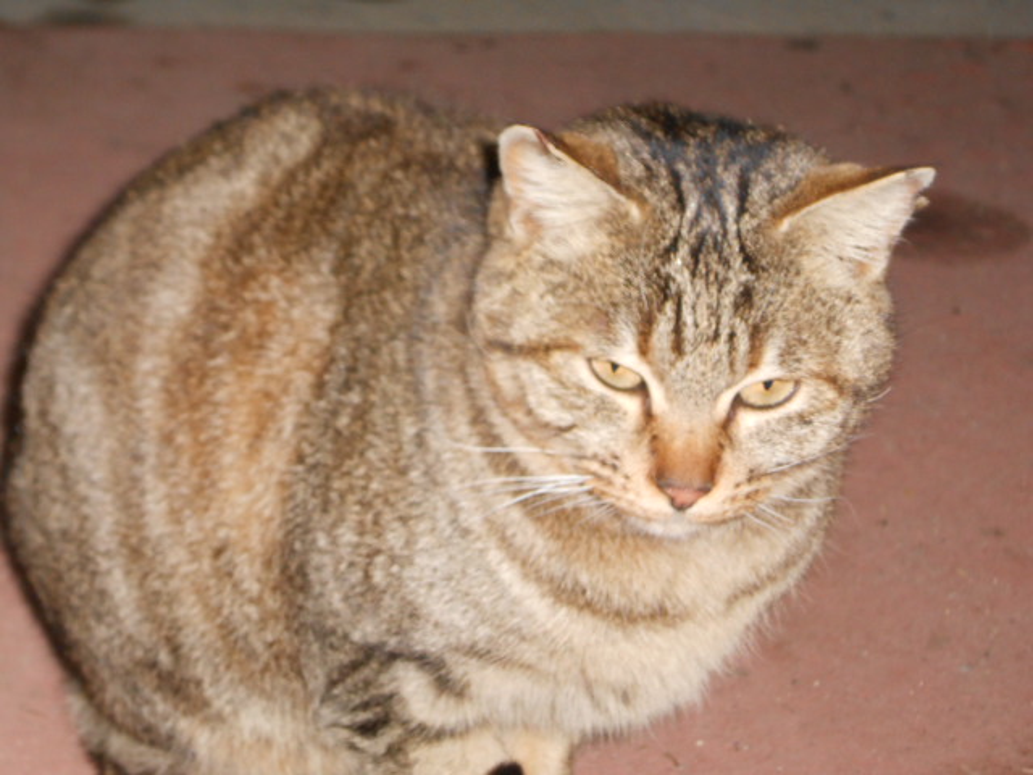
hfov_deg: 21.1
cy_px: 388
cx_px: 516
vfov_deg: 15.9
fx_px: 2775
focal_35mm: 93
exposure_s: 1/60
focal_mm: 16.5
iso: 250
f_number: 4.6
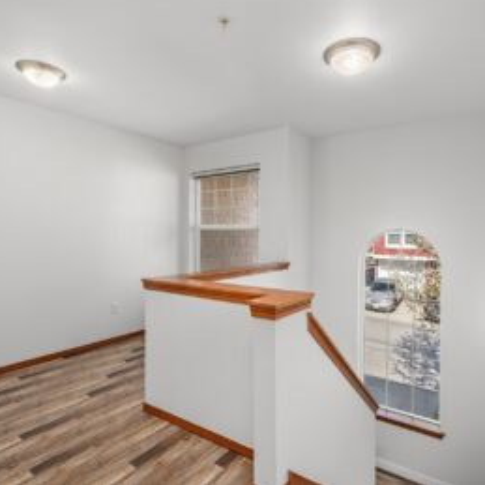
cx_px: 275
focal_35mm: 21
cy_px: 237
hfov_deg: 71.8
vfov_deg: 72.1
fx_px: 333
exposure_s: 1/3
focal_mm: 16
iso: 125
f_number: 8
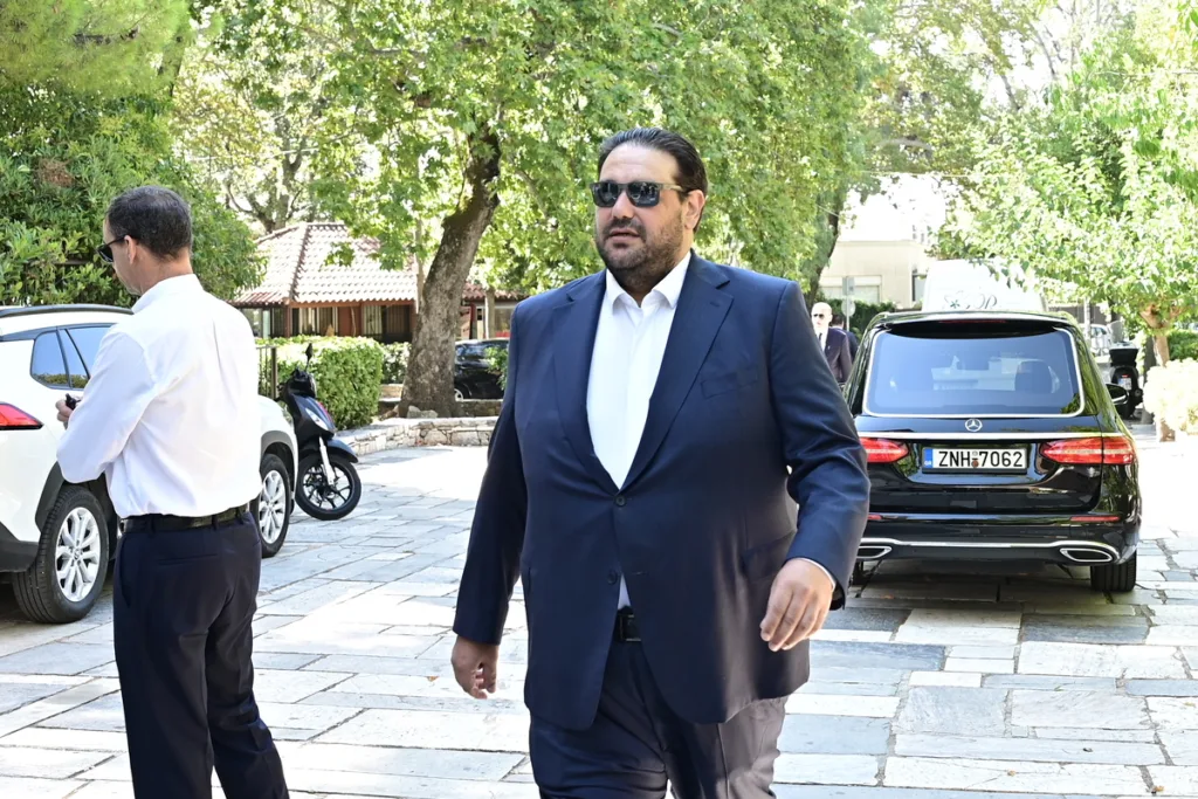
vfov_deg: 49.6
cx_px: 599
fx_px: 865
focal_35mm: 26
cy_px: 400
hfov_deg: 69.4
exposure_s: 1/250
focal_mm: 26
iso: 400
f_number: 4
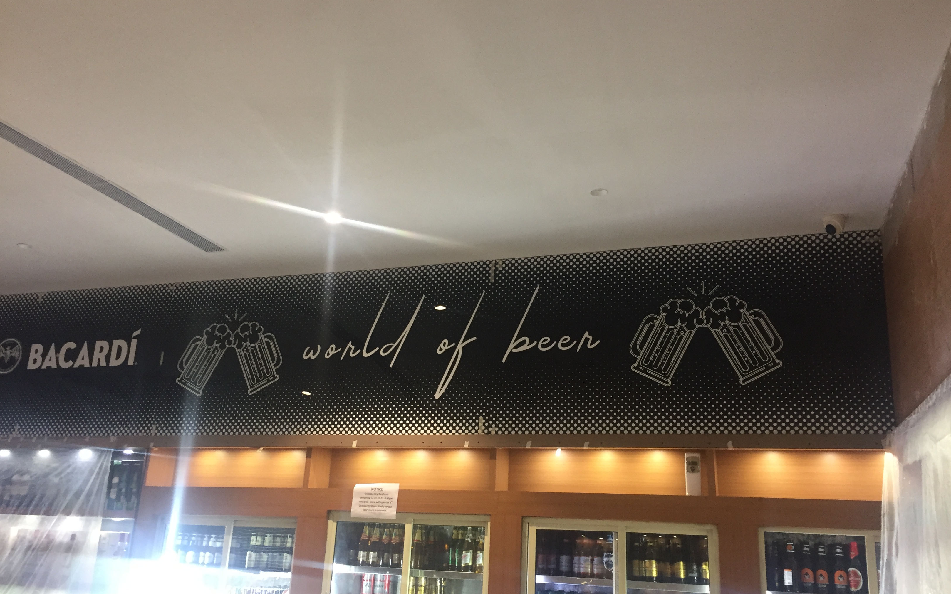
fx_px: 803
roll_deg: -4.5
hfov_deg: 61.2
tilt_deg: +14.4
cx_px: 477
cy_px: 329
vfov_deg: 40.5
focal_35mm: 31
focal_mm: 4.15
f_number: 2.2
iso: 125
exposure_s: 1/33
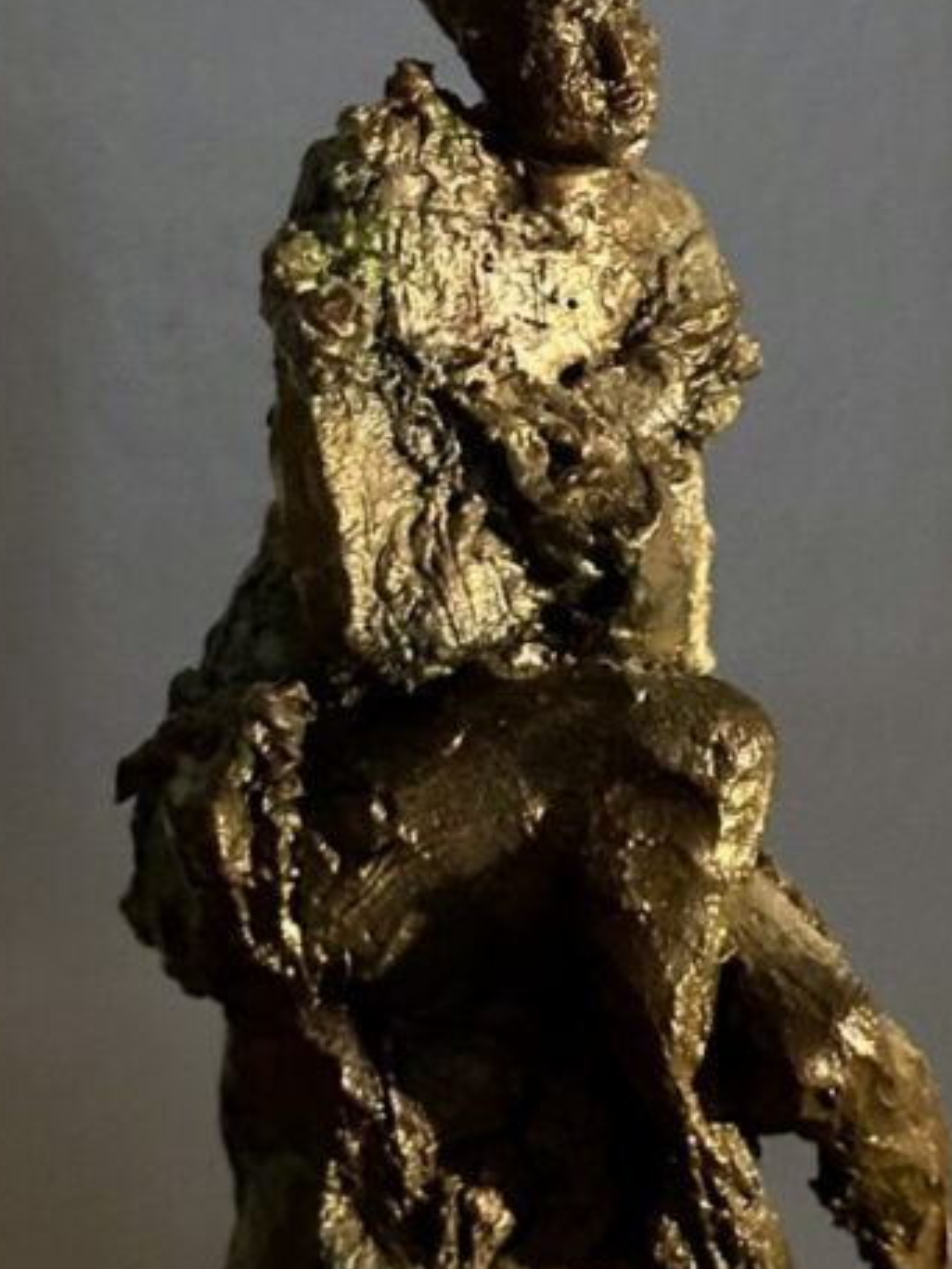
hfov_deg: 11.2
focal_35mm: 132
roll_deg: -0.6
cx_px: 692
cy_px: 306
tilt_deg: -3.6
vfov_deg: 14.9
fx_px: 4840
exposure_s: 1/27
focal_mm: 6.86
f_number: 1.78
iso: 640
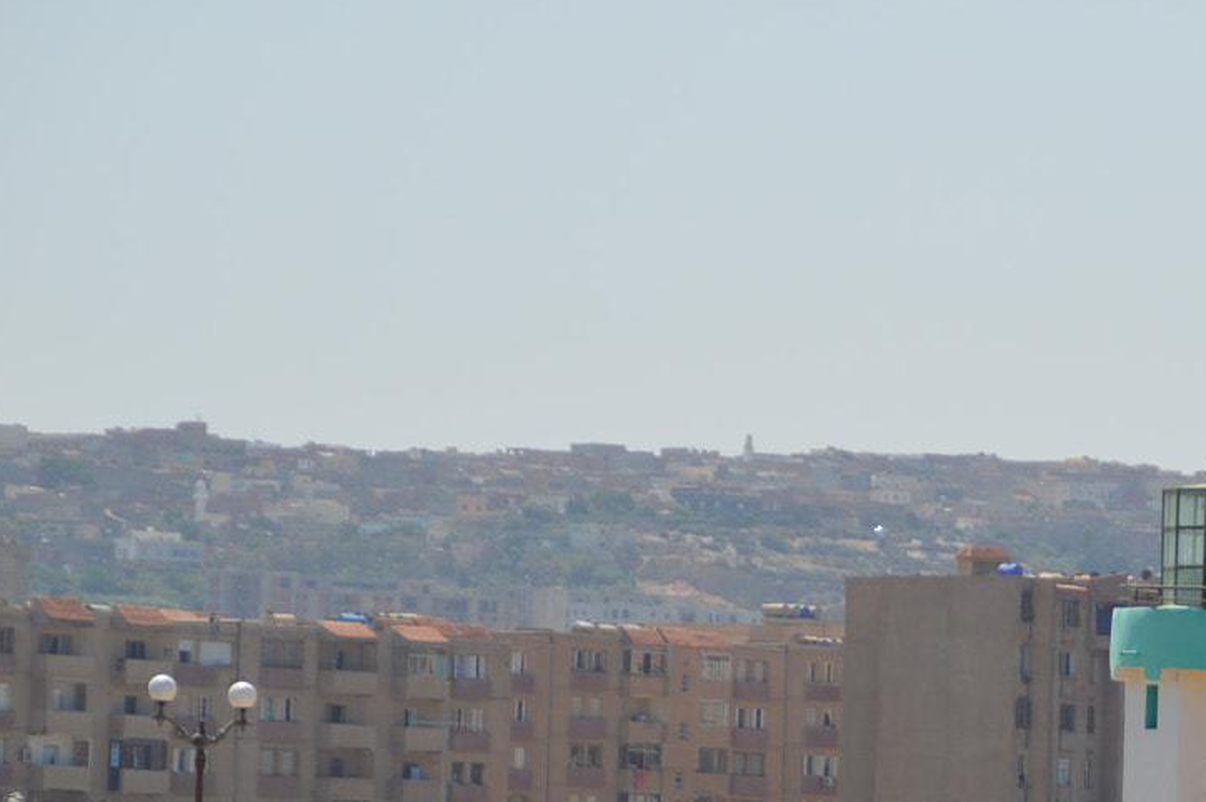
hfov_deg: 5.9
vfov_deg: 3.9
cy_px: 782
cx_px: 1296
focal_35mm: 348
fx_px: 11648
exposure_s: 1/640
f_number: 6
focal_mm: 105
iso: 100
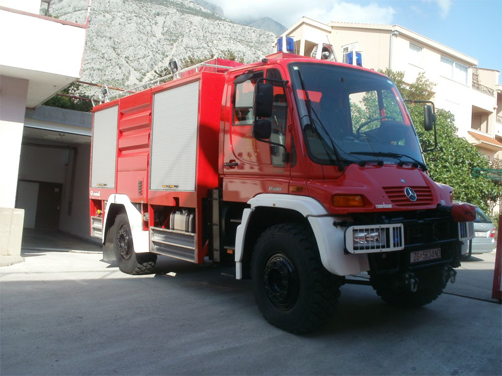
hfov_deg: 51.4
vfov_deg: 39.7
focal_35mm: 36
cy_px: 188
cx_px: 251
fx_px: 522
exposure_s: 1/200
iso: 100
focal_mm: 6.3
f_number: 5.6
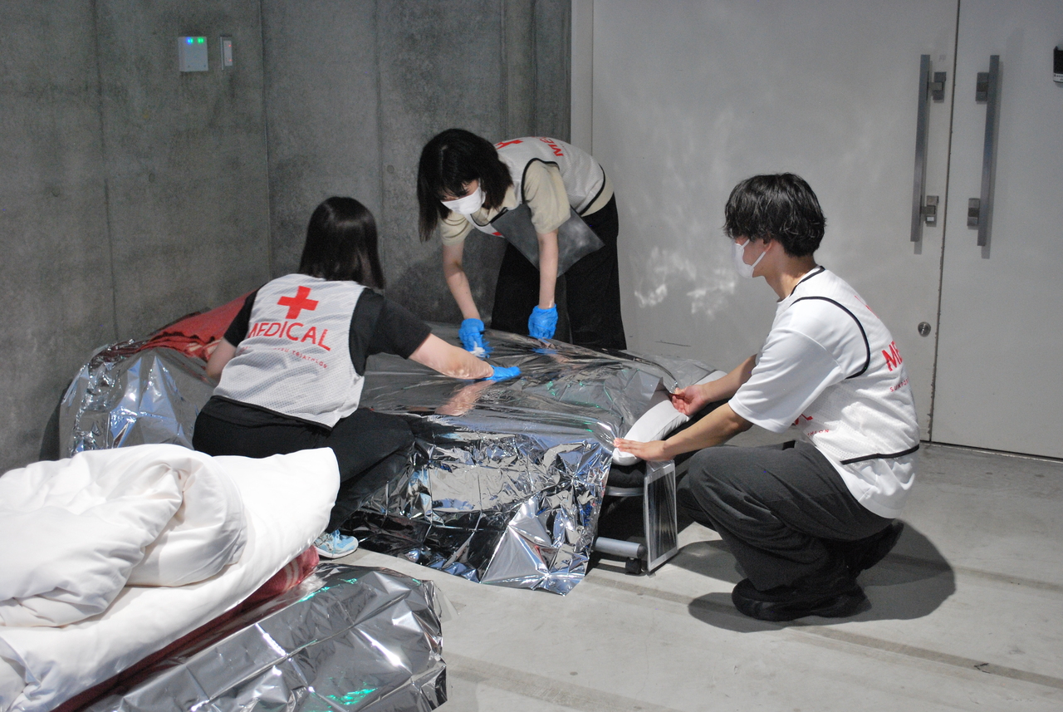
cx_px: 532
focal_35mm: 48
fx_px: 1419
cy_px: 356
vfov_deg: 28.2
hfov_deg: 41.1
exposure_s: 1/50
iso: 800
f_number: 4.8
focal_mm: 32
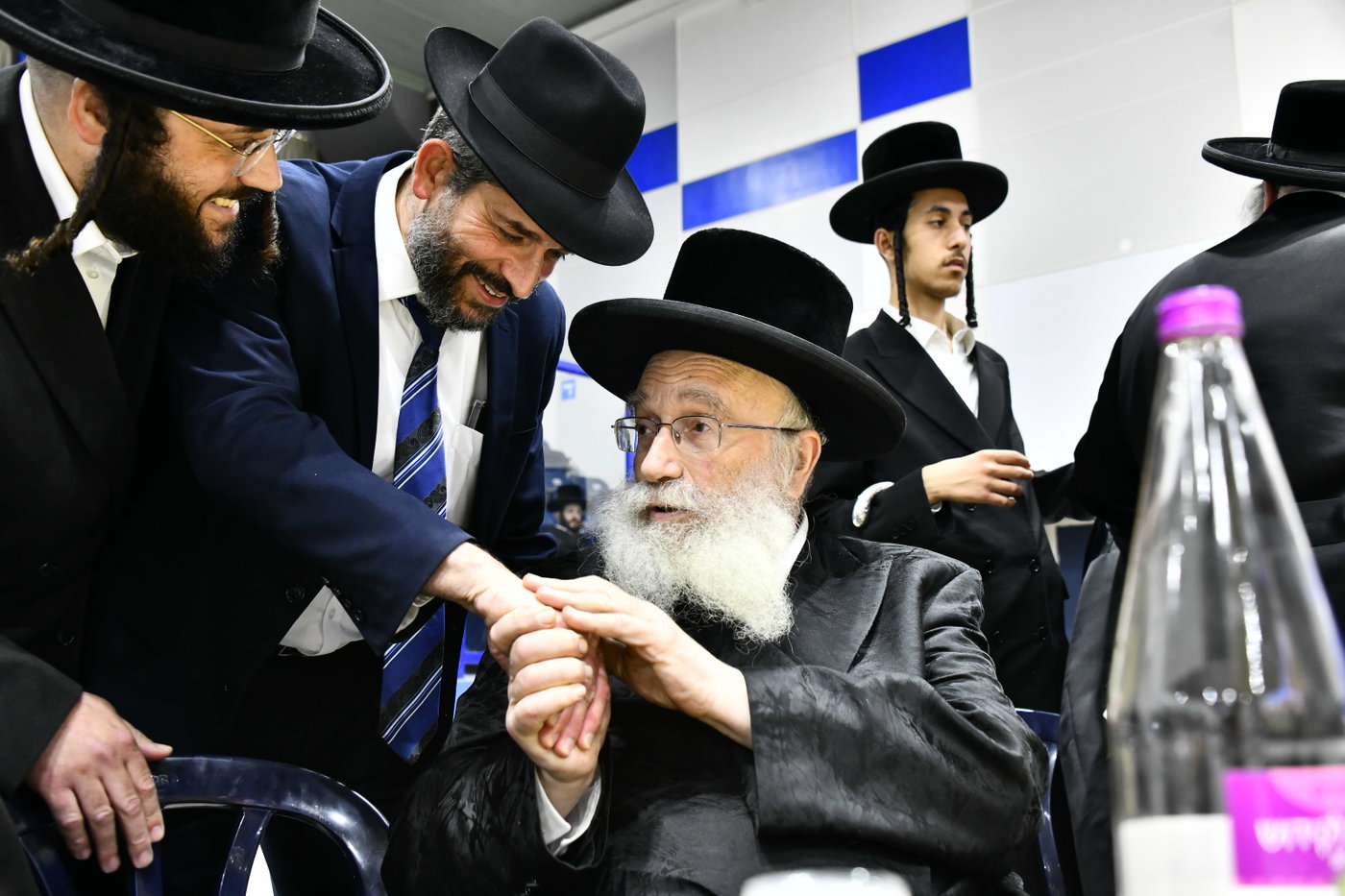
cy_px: 448
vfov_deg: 37.8
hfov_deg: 54.4
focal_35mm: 35
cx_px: 672
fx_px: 1307
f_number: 5.6
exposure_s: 1/125
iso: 1600
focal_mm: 35
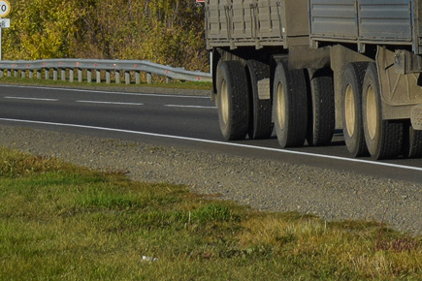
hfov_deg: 8.9
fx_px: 2665
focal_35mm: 227
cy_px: -100
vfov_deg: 6.0
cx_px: 539
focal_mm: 55
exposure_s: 1/1250
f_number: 7.1
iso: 200
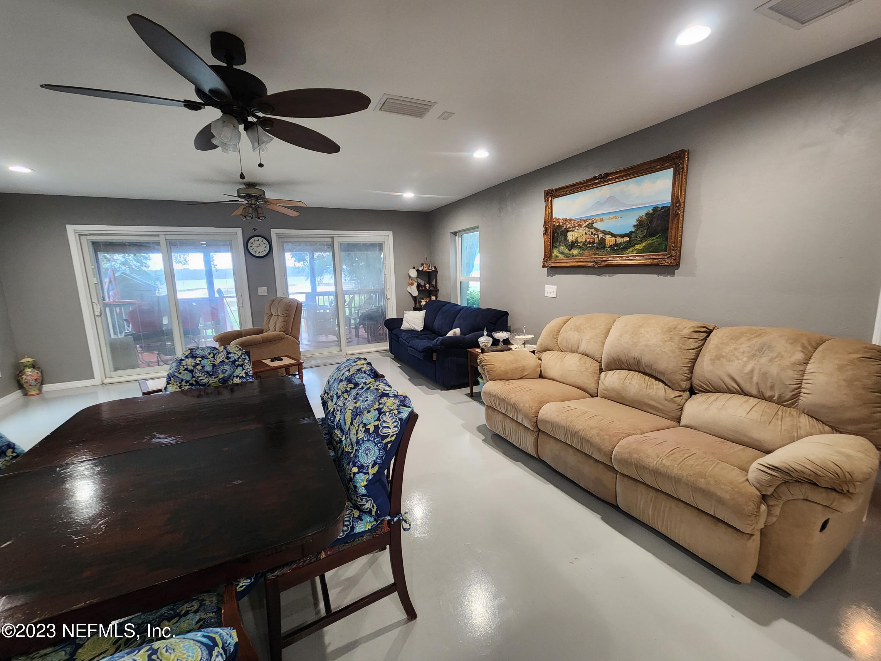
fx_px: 331
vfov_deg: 89.9
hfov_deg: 106.2
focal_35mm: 13
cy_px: 330
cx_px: 440
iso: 320
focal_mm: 2.2
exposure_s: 1/40
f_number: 2.2
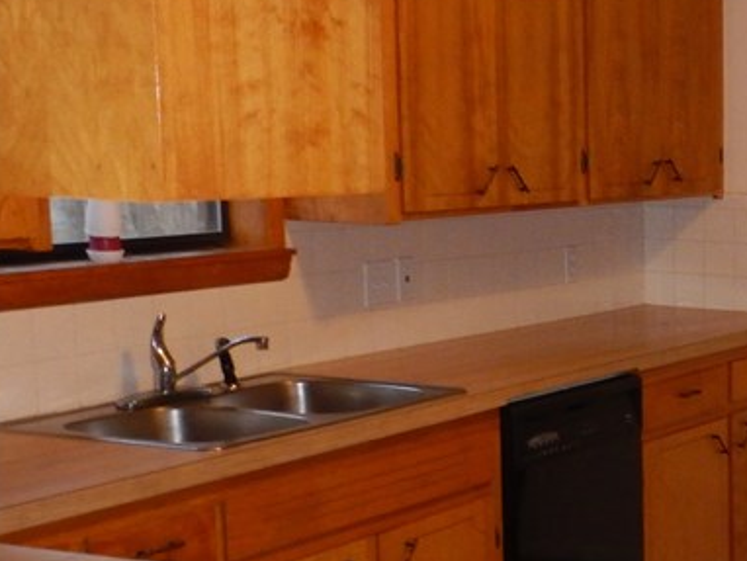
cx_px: 980
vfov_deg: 17.7
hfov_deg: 21.3
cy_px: 409
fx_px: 1792
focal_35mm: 83
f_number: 4.2
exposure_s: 1/30
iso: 400
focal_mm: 5.6
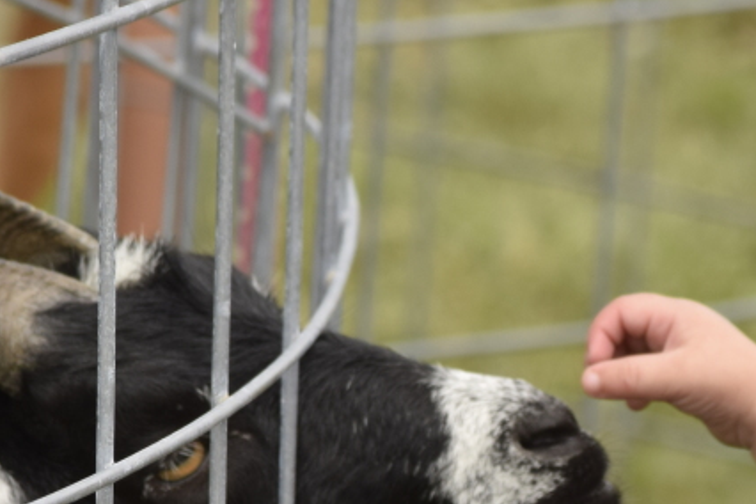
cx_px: 559
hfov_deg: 2.4
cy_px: 609
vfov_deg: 1.6
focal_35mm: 846
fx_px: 17765
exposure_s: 1/250
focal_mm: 200
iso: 200
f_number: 8
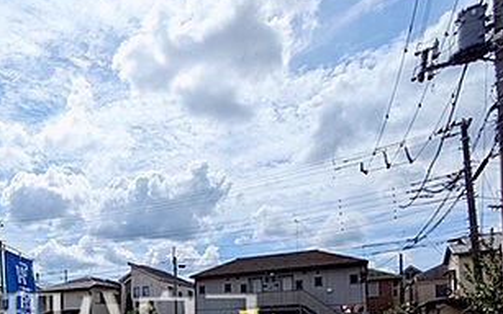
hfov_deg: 59.1
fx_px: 398
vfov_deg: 38.1
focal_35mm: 29
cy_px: 319
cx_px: 93
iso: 51
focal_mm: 1.83
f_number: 2.2
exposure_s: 1/4184
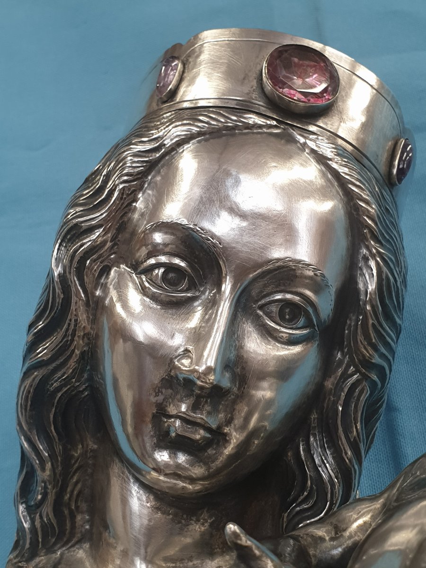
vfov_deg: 67.3
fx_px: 427
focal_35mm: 26
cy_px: 284
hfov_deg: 53.1
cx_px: 213
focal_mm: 4.3
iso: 125
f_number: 2.4
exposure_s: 1/50
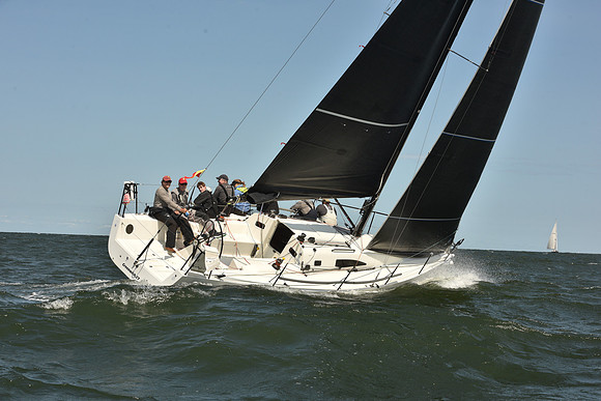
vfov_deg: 19.5
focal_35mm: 70
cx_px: 300
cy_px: 200
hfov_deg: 28.8
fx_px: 1169
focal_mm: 70
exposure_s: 1/800
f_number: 11
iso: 250
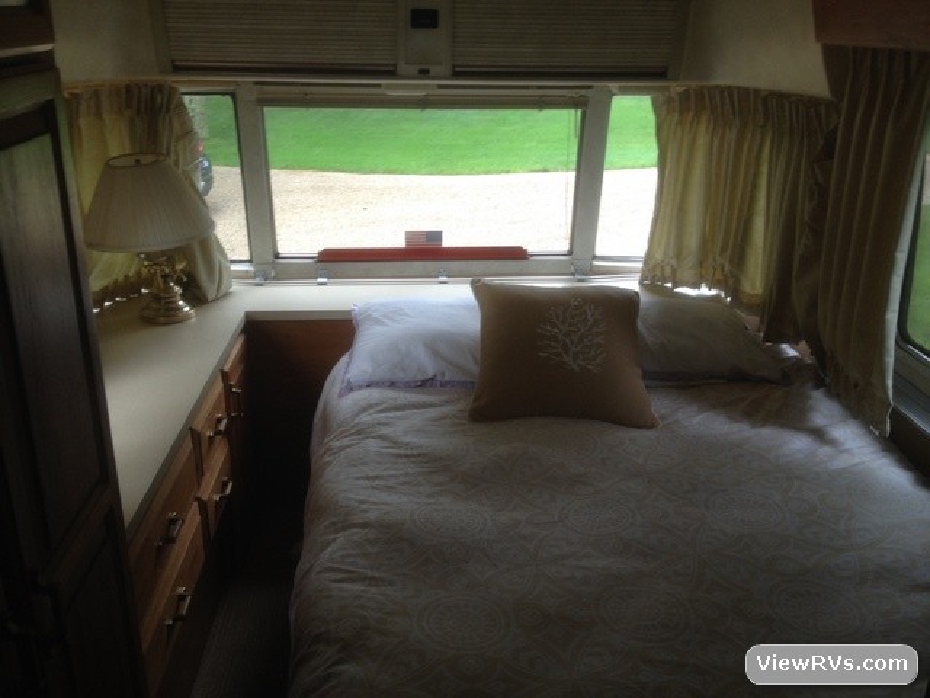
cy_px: 349
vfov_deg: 40.7
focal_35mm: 35
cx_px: 465
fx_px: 940
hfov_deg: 52.6
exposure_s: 1/20
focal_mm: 4.28
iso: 50
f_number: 2.4
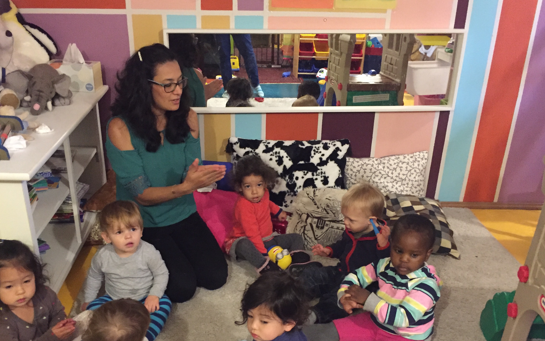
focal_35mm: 36
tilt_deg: -25.3
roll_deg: -1.9
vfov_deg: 35.0
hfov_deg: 54.0
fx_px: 535
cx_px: 259
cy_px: 224
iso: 400
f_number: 2.2
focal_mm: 4.15
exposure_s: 1/15
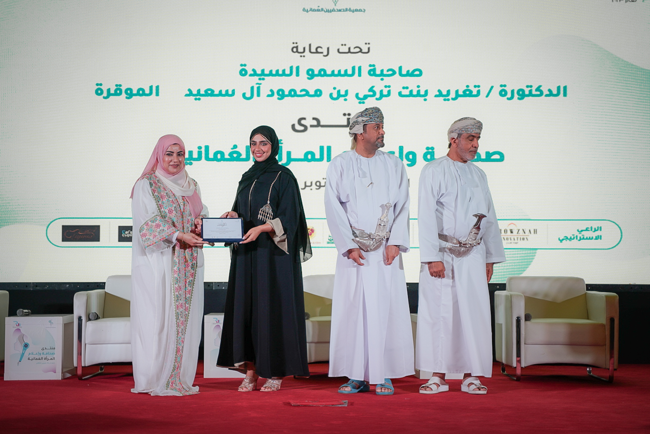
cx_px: 325
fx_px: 1355
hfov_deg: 27.0
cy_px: 217
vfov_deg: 18.2
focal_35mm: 75
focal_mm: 75
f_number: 2.8
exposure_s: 1/80
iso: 125
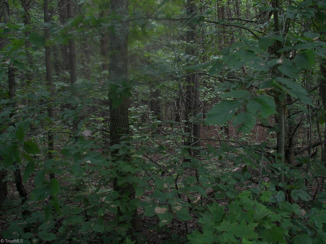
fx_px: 339
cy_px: 122
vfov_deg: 39.7
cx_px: 163
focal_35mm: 36
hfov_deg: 51.4
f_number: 2.8
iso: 50
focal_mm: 6
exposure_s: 1/30
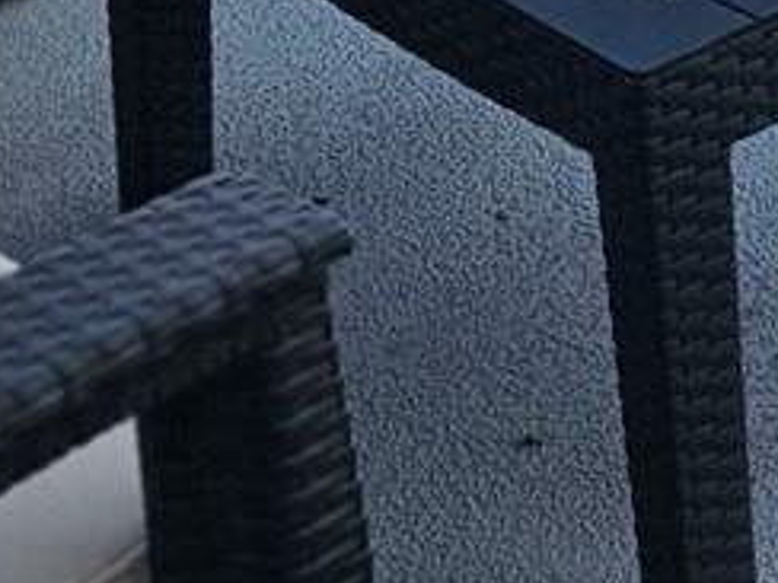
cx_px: 1492
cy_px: -1061
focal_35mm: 151
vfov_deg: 8.5
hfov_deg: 11.9
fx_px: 3394
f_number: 1.8
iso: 25
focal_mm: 5.4
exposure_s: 1/1157
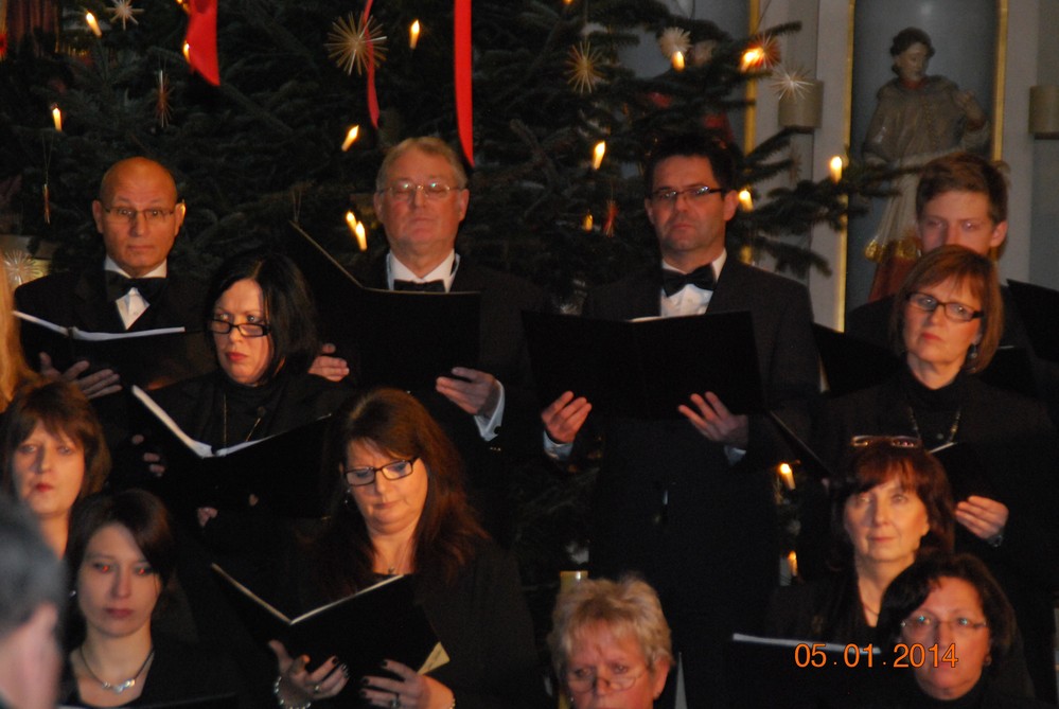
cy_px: 354
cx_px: 530
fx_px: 5523
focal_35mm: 188
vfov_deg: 7.3
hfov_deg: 11.0
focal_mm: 125
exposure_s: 1/60
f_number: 6
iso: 1600
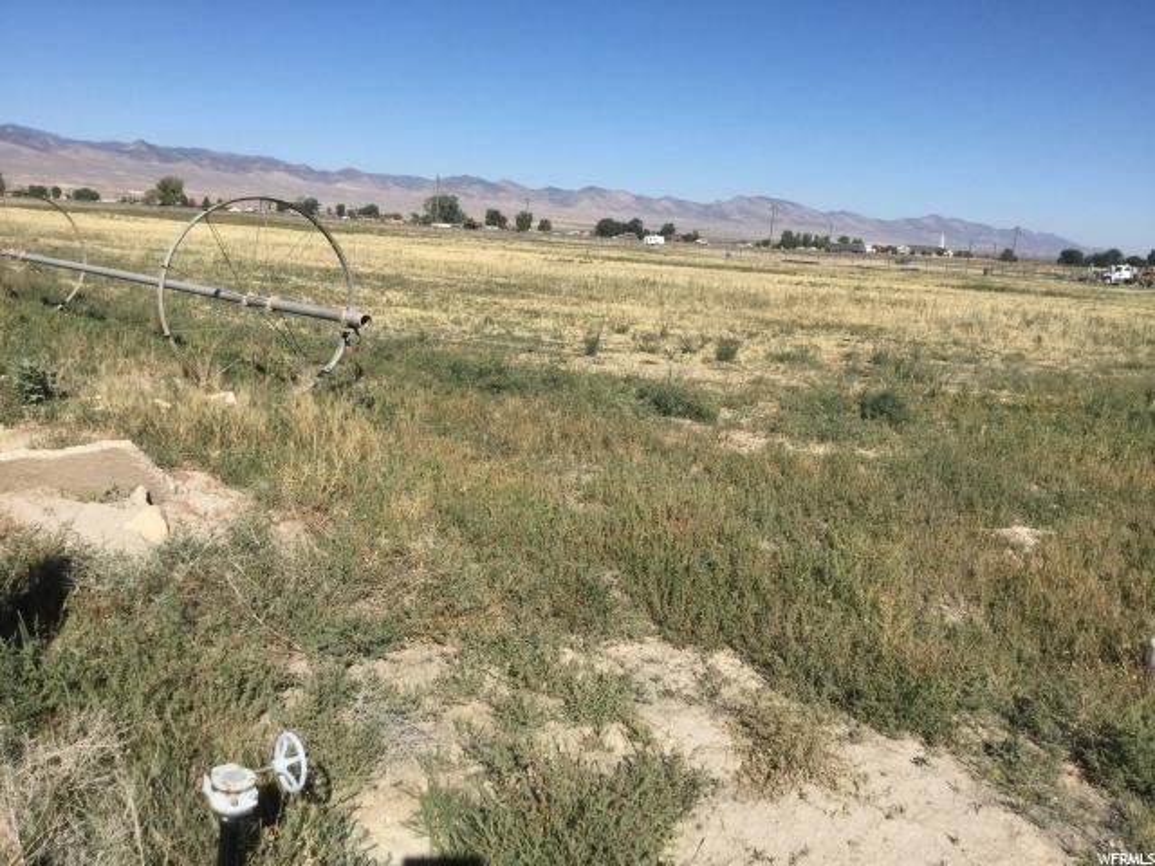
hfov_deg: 58.4
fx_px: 1034
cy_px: 433
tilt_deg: -14.7
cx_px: 578
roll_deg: -5.0
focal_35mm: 31
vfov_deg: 45.4
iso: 25
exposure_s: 1/2037
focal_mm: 3.3
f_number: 2.4
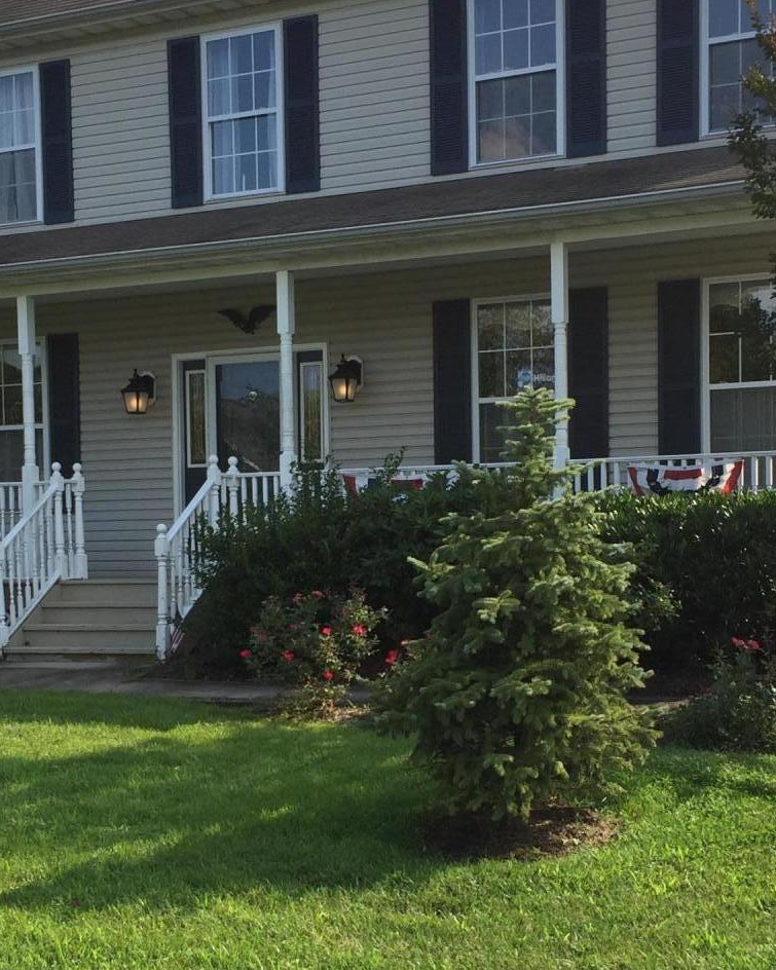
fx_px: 1723
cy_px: 624
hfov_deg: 25.4
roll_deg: +0.0
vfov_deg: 31.3
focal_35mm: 60
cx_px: 407
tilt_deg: -1.7
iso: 32
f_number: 2.2
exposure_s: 1/1099
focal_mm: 4.15
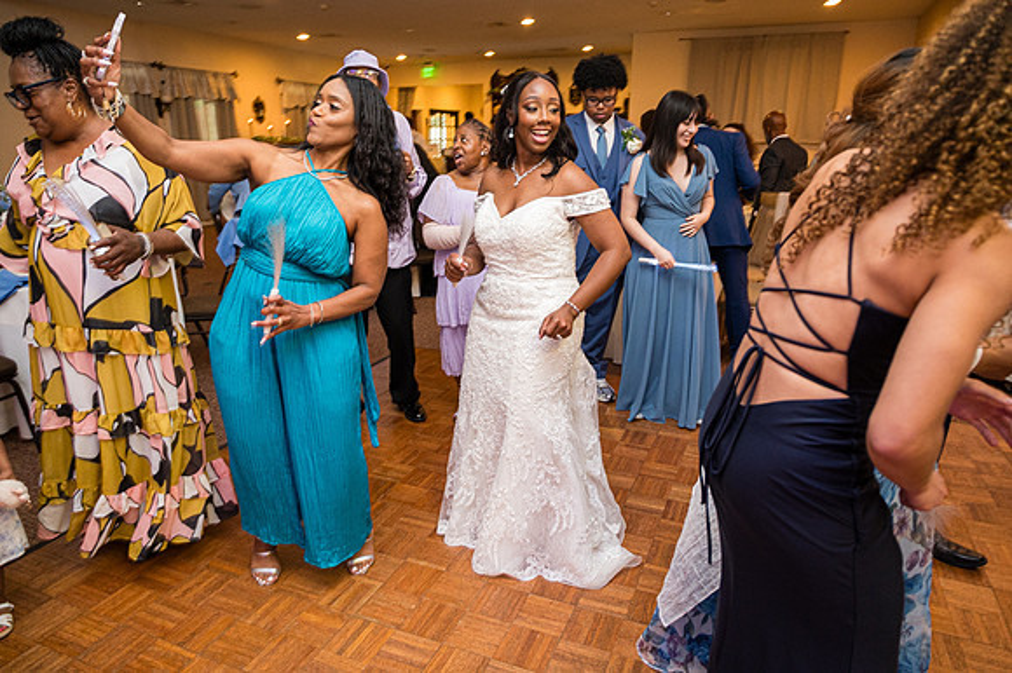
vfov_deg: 52.9
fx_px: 677
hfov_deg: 73.6
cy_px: 336
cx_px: 506
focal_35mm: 24
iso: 3200
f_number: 4
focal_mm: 24
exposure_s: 1/60
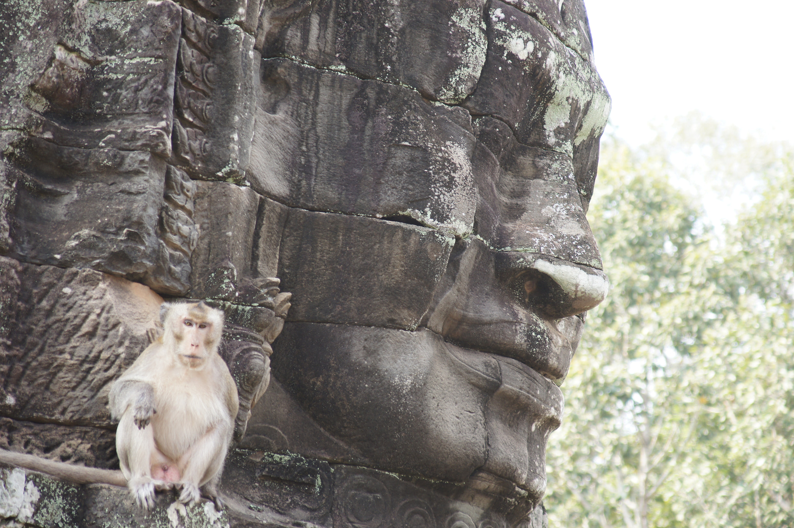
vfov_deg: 11.4
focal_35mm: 120
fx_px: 2644
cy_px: 264
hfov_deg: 17.1
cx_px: 397
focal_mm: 80
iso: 200
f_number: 4.5
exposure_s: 1/125
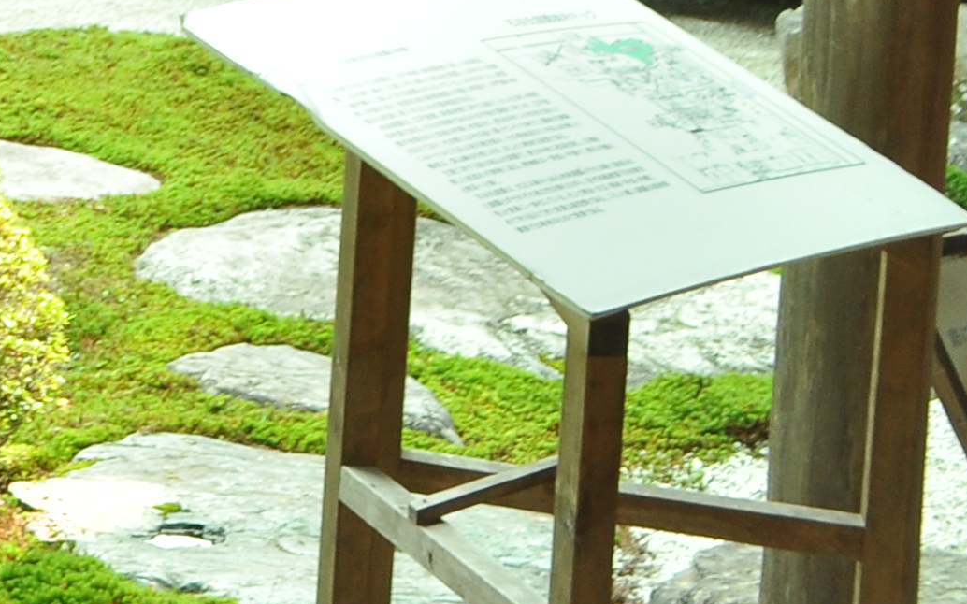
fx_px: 3004
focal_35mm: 114
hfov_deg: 15.2
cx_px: -904
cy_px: -310
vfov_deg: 11.0
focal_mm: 18
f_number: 7.1
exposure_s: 1/80
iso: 400
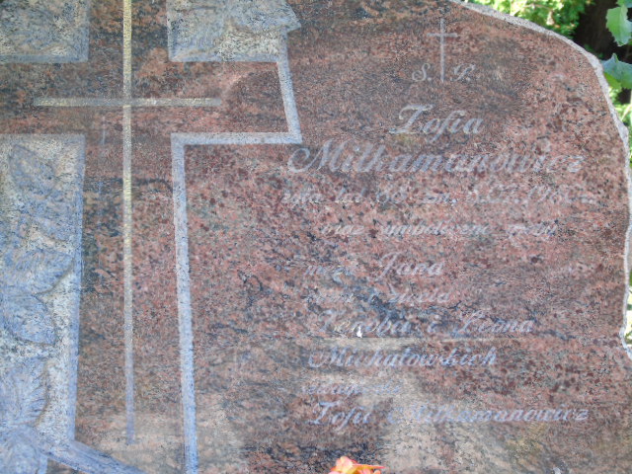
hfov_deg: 20.9
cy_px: 237
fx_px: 1716
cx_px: 316
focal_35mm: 94
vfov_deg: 15.7
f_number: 4.3
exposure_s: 1/50
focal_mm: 17
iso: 100
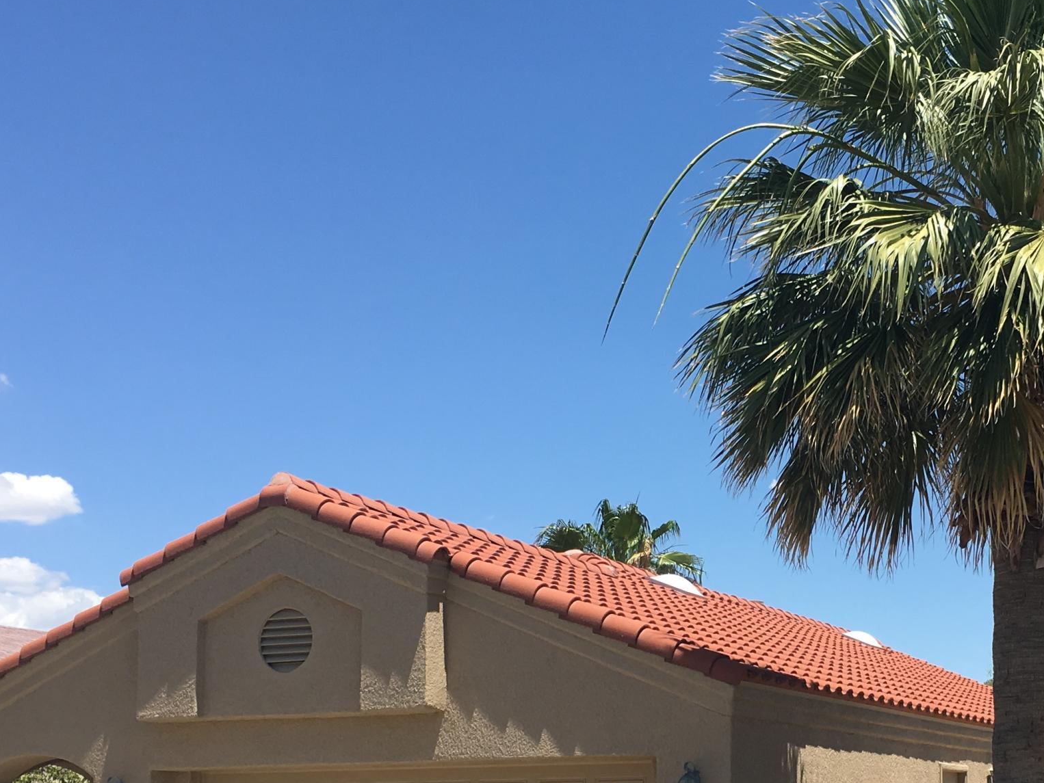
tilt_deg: +4.9
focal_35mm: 57
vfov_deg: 25.0
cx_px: 795
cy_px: 693
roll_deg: +0.8
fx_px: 1719
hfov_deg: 33.1
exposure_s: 1/1350
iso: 25
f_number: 2.2
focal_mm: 4.15
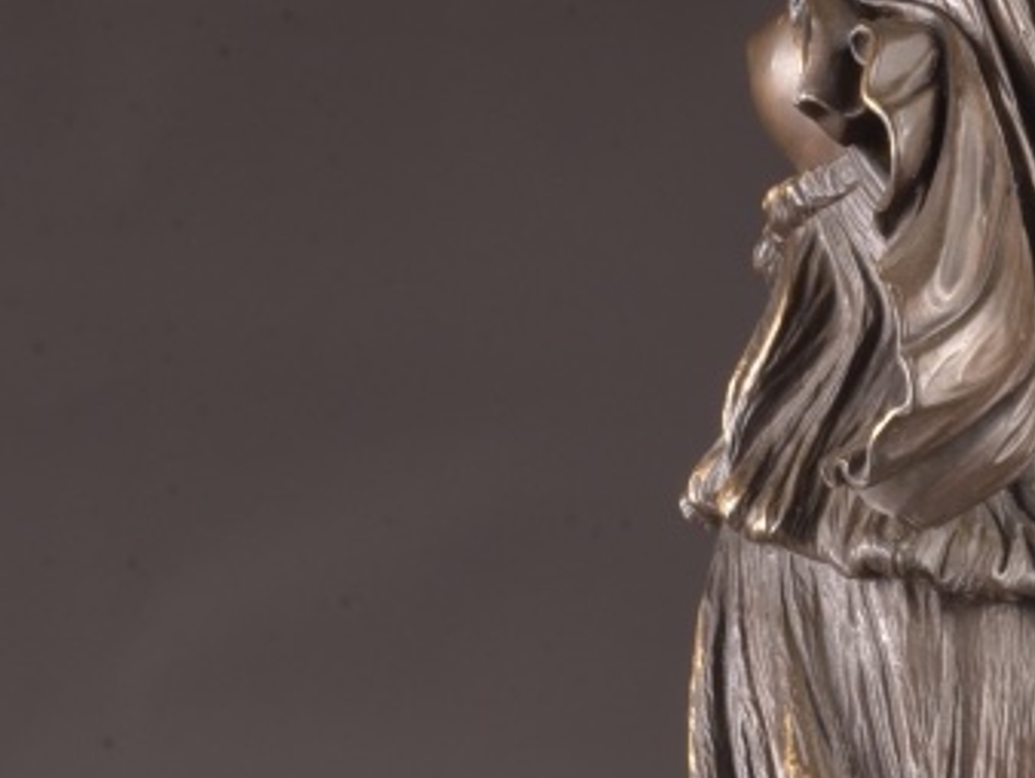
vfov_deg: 3.6
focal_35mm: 416
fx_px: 12447
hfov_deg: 4.7
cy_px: 613
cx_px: 1177
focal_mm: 122
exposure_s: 1/125
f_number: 20
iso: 400
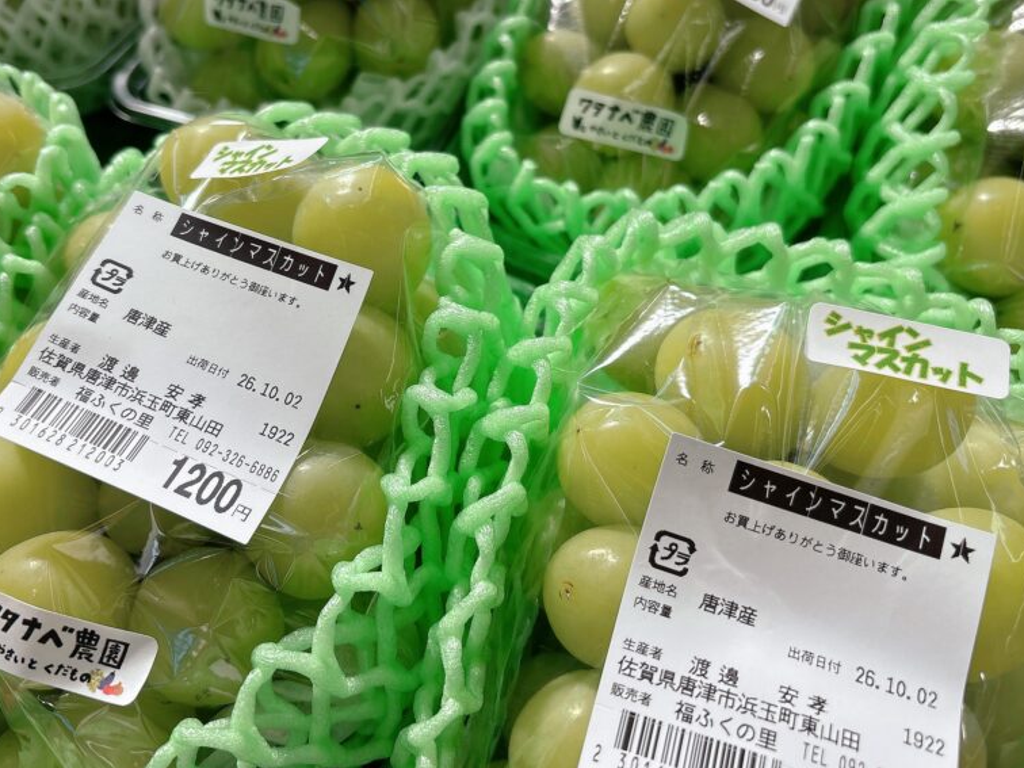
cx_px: 447
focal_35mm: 33
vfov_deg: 42.9
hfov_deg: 55.2
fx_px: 976
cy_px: 335
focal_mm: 5.96
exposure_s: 1/450
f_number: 1.6
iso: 50
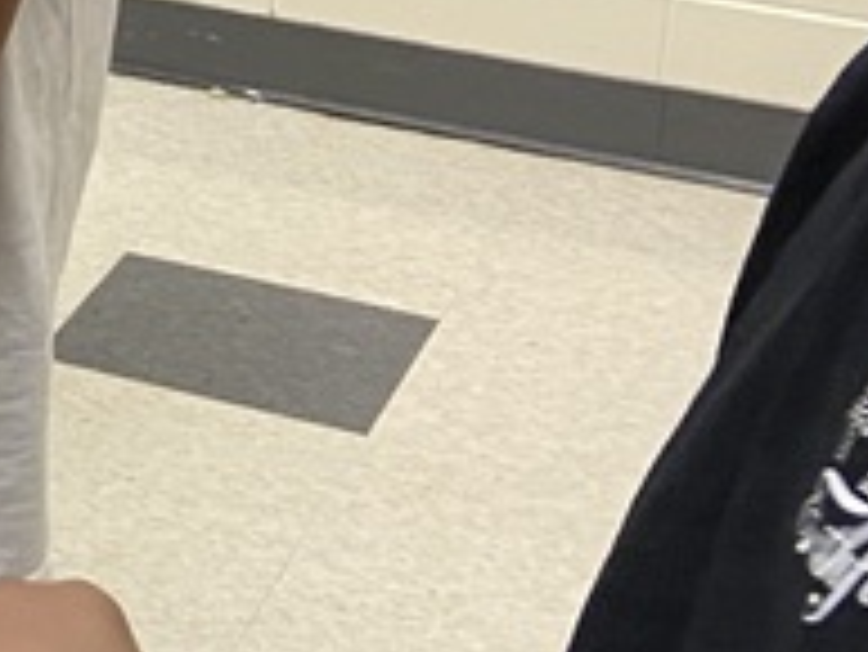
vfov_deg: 10.5
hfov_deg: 11.9
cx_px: -1151
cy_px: -247
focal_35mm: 138
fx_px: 3463
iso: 125
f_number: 1.8
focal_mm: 4.25
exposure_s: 1/60
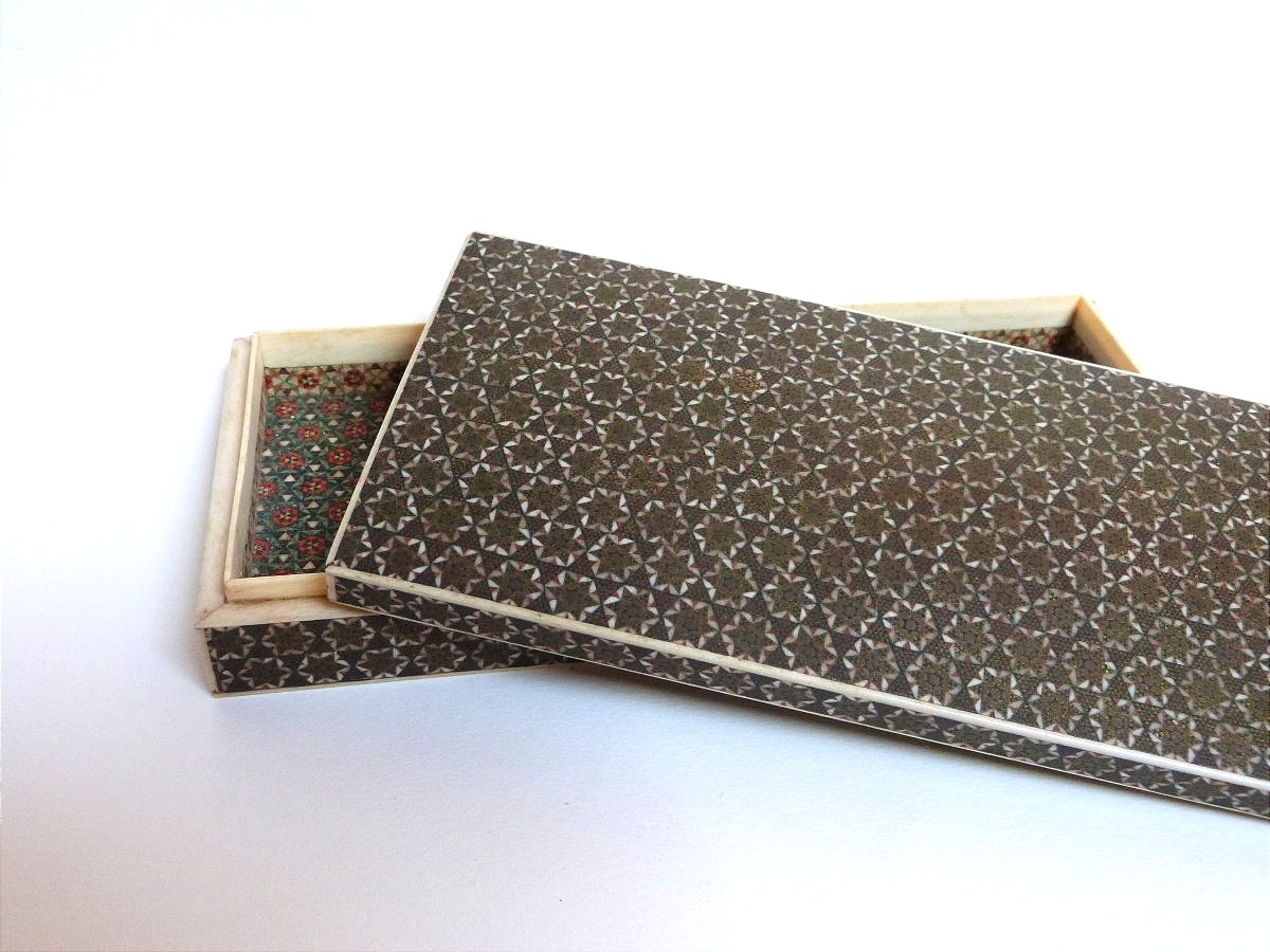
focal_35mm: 34
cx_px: 635
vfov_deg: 41.8
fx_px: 1247
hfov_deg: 54.0
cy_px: 476
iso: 400
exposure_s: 1/60
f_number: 3
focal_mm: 6.1
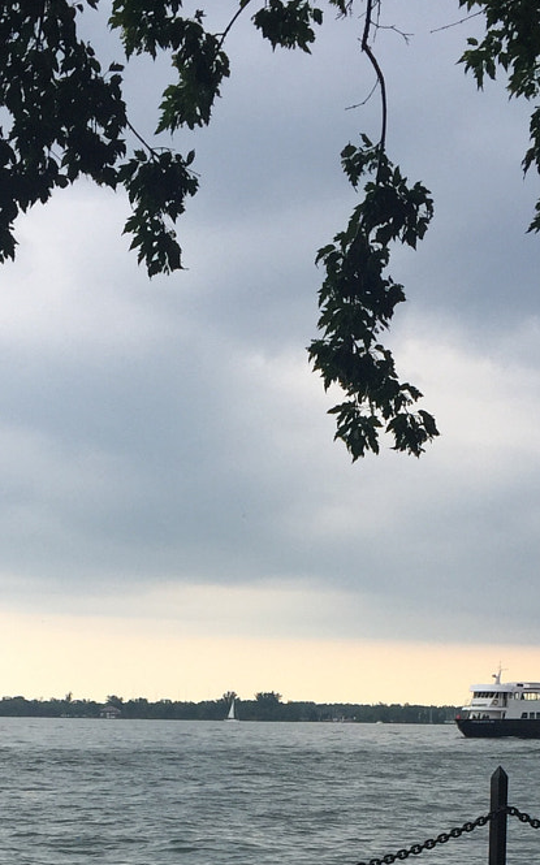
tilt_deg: -4.0
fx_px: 1744
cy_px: 929
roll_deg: -0.9
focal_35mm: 74
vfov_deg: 25.9
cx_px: 219
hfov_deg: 17.6
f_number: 2.2
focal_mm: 4.15
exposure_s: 1/520
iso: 32
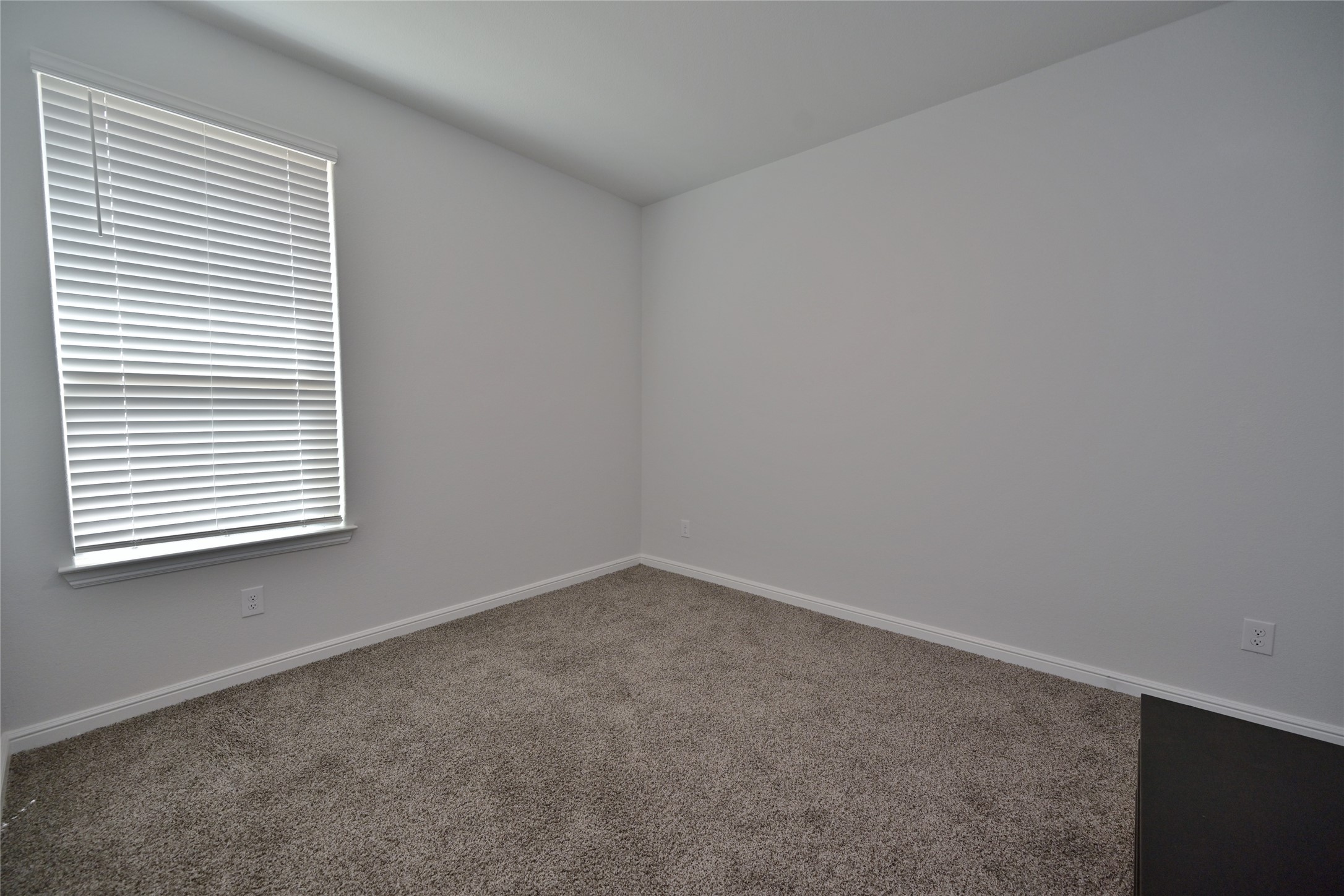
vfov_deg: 81.2
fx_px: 523
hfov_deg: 104.3
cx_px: 672
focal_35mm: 14
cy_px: 448
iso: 220
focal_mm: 14
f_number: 5
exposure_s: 1/60
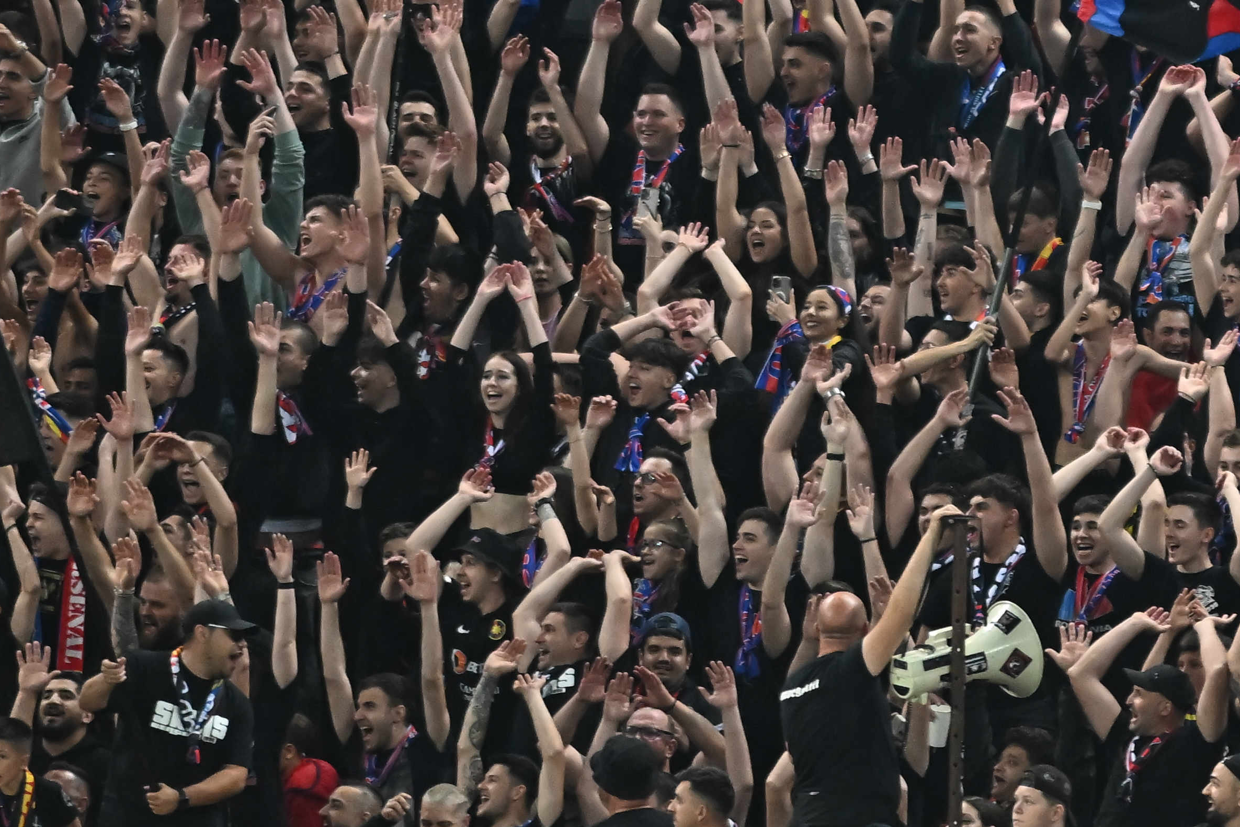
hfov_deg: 2.0
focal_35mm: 1035
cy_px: -343
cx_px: 1747
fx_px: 35650
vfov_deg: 1.3
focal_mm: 300
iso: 2000
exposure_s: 1/800
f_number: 2.8
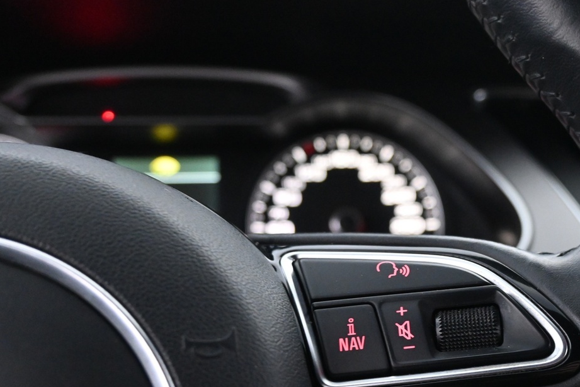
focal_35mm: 51
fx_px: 829
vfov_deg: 25.6
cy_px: 330
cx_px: 418
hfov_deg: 37.8
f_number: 3.8
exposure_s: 1/30
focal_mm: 19.5
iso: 3600
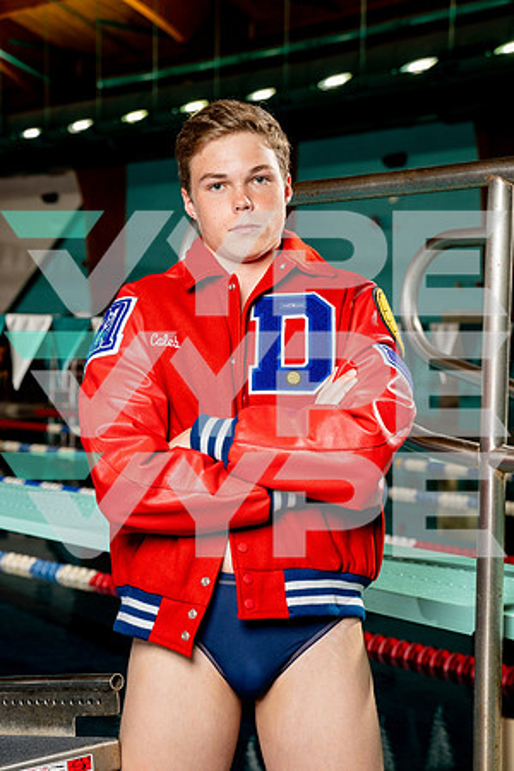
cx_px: 257
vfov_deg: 28.8
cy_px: 386
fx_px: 1499
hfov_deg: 19.5
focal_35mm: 70
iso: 640
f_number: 5.6
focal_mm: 70
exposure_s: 1/250
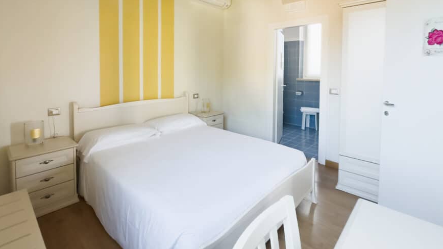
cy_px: 78
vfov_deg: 59.2
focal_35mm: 18
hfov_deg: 92.4
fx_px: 211
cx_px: 199
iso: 320
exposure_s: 1/90
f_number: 2.2
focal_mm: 2.22
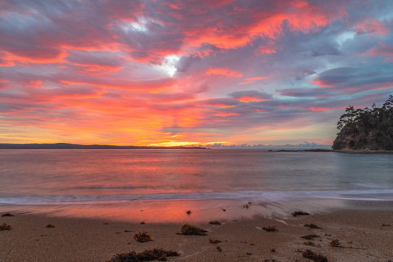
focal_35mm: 25
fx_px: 269
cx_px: 196
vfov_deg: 51.9
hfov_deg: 72.2
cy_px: 131
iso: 100
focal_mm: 24
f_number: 9
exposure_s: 3
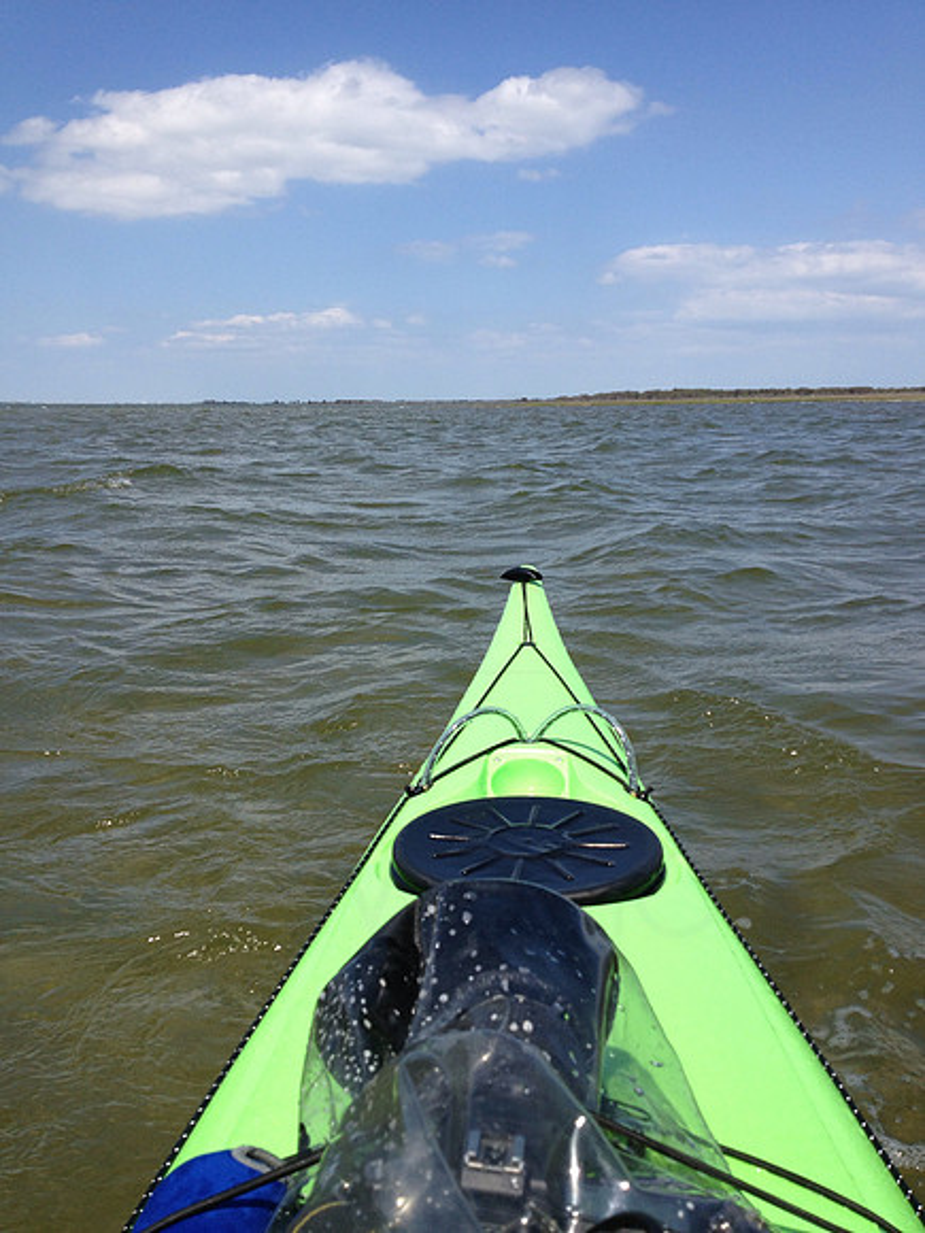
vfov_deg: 52.6
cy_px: 616
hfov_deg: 40.7
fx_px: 1247
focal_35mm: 35
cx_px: 462
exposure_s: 1/2045
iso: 50
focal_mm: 4.28
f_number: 2.4
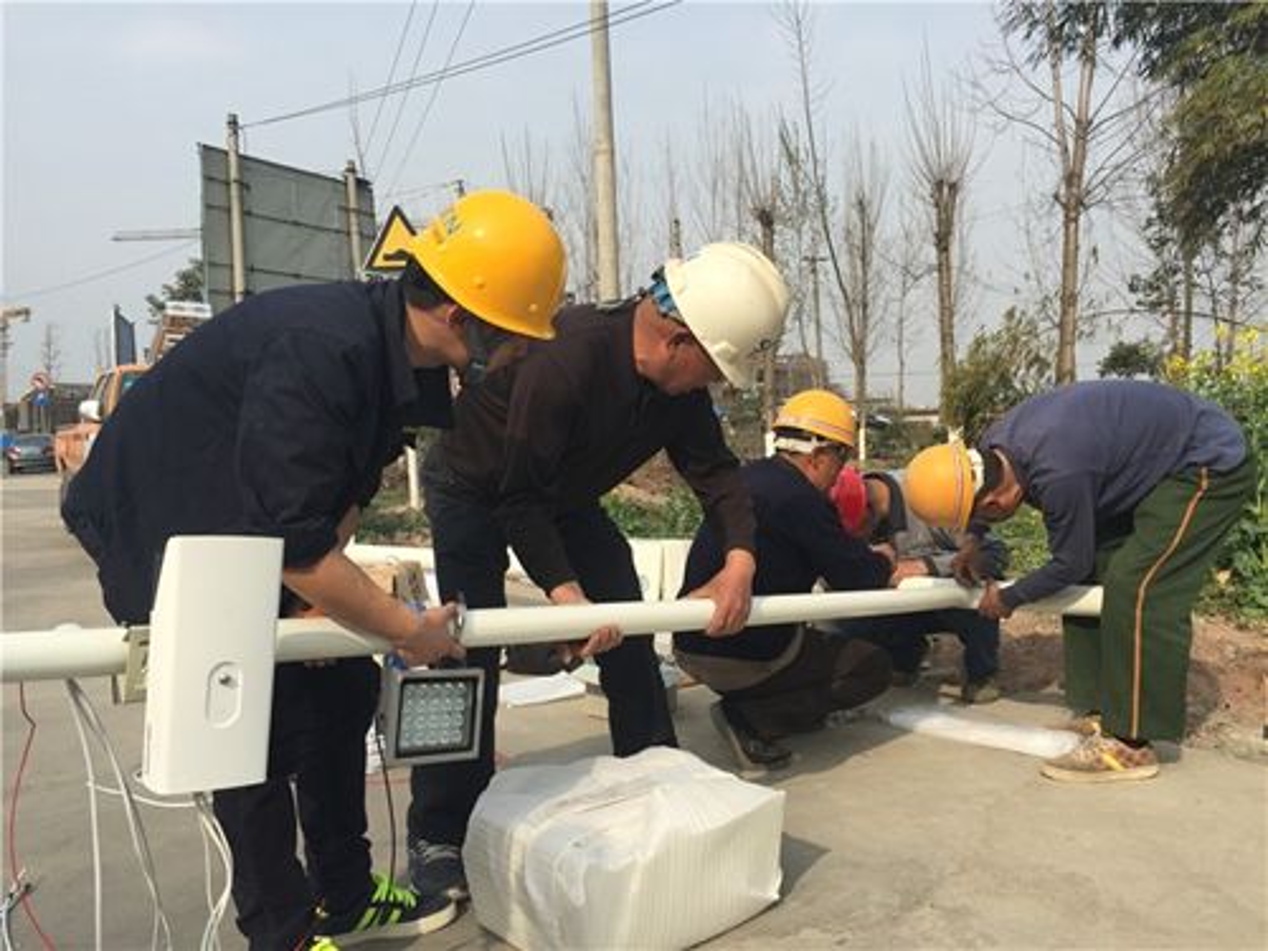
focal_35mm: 29
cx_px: 634
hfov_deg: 61.7
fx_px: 1062
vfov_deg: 48.2
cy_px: 476
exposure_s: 1/1582
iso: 32
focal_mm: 4.15
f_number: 2.2
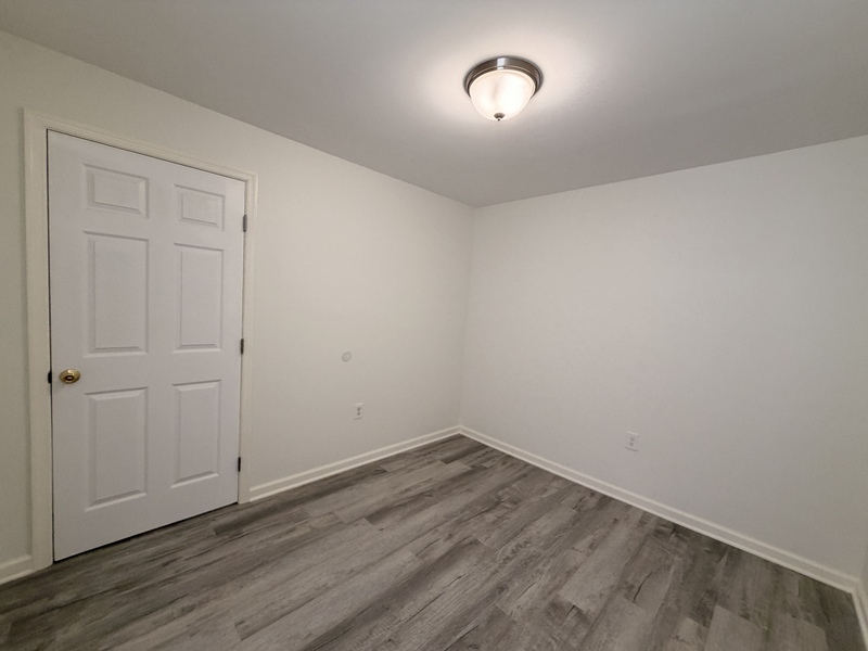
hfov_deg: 102.1
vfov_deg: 85.7
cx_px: 434
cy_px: 326
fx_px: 351
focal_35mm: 14
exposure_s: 1/120
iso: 200
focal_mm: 2.22
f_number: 2.2
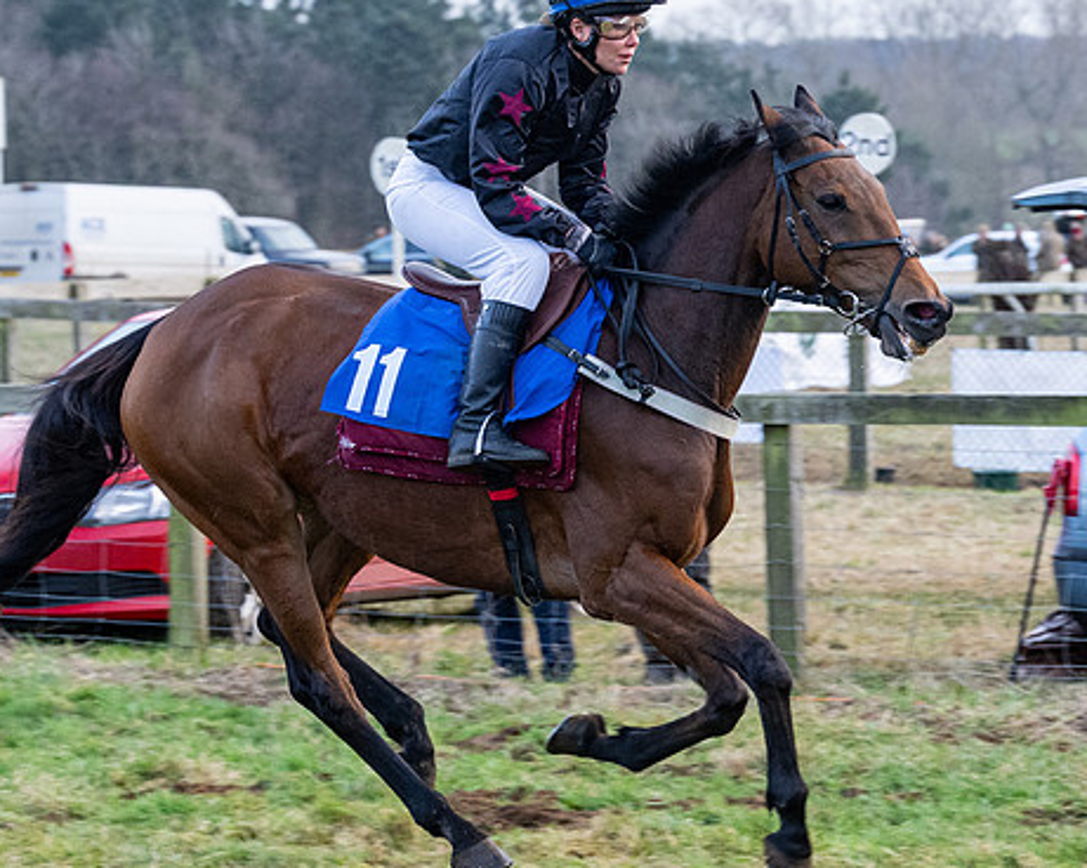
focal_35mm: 174
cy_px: 546
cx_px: 682
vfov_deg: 8.9
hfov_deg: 11.1
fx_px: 5593
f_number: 4
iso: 1250
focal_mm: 70
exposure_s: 1/500
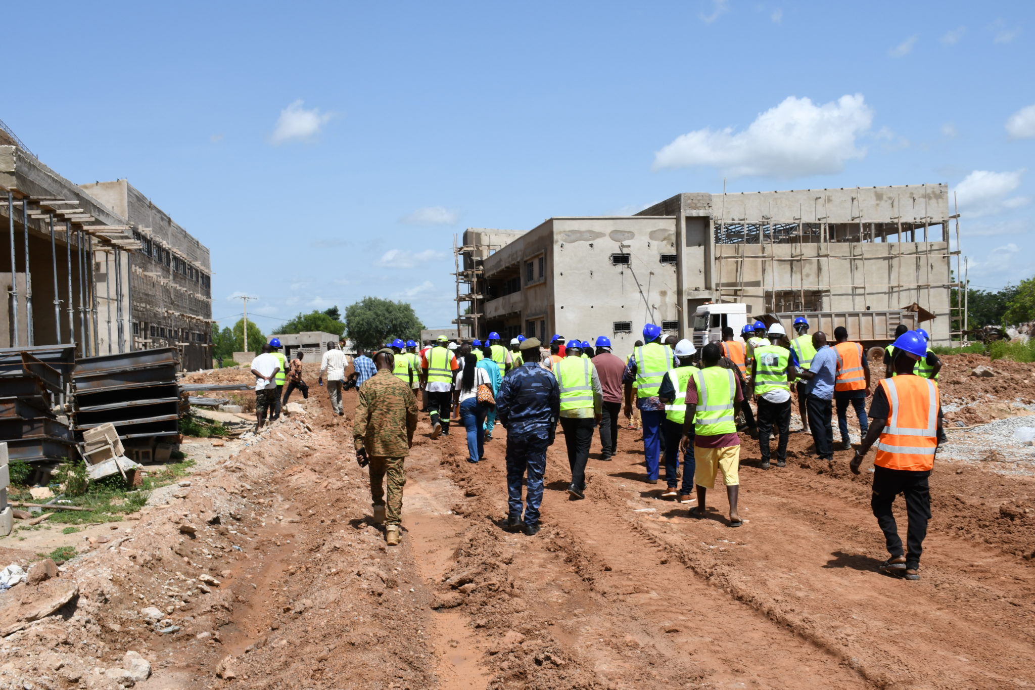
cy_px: 345
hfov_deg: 53.1
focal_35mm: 36
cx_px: 518
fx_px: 1035
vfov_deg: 36.9
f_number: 14
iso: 200
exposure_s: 1/250
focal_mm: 24
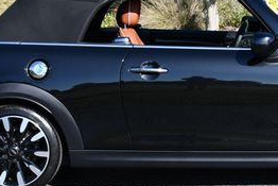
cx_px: 209
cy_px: 27
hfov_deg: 16.0
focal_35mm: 127
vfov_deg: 10.8
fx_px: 981
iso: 160
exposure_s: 1/250
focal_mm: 26
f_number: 8
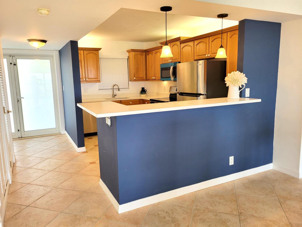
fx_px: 227
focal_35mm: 26
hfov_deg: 67.3
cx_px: 151
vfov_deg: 53.1
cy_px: 114
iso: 125
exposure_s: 1/120
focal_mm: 5.4
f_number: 1.8
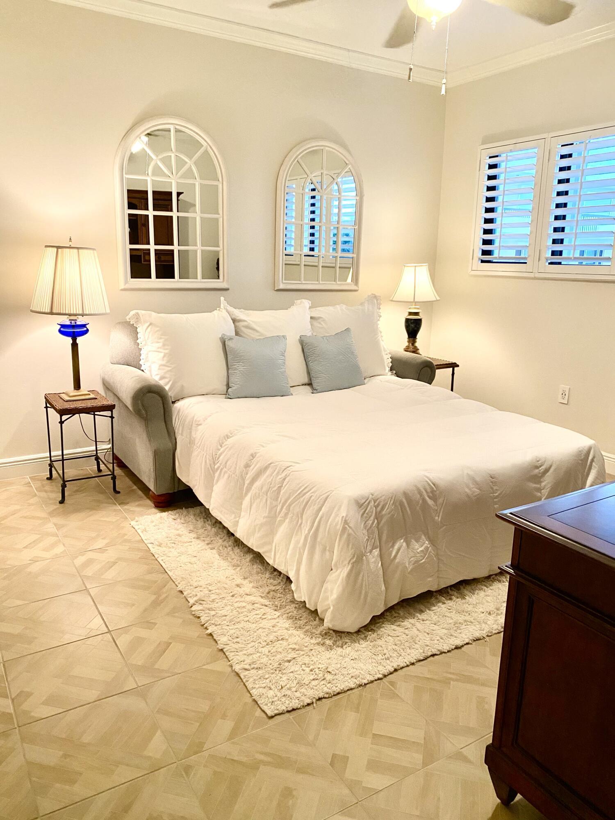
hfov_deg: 53.1
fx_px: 616
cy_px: 410
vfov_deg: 67.3
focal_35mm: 26
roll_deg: -1.5
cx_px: 308
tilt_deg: -12.1
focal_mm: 4.25
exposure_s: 1/60
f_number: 1.8
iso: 320
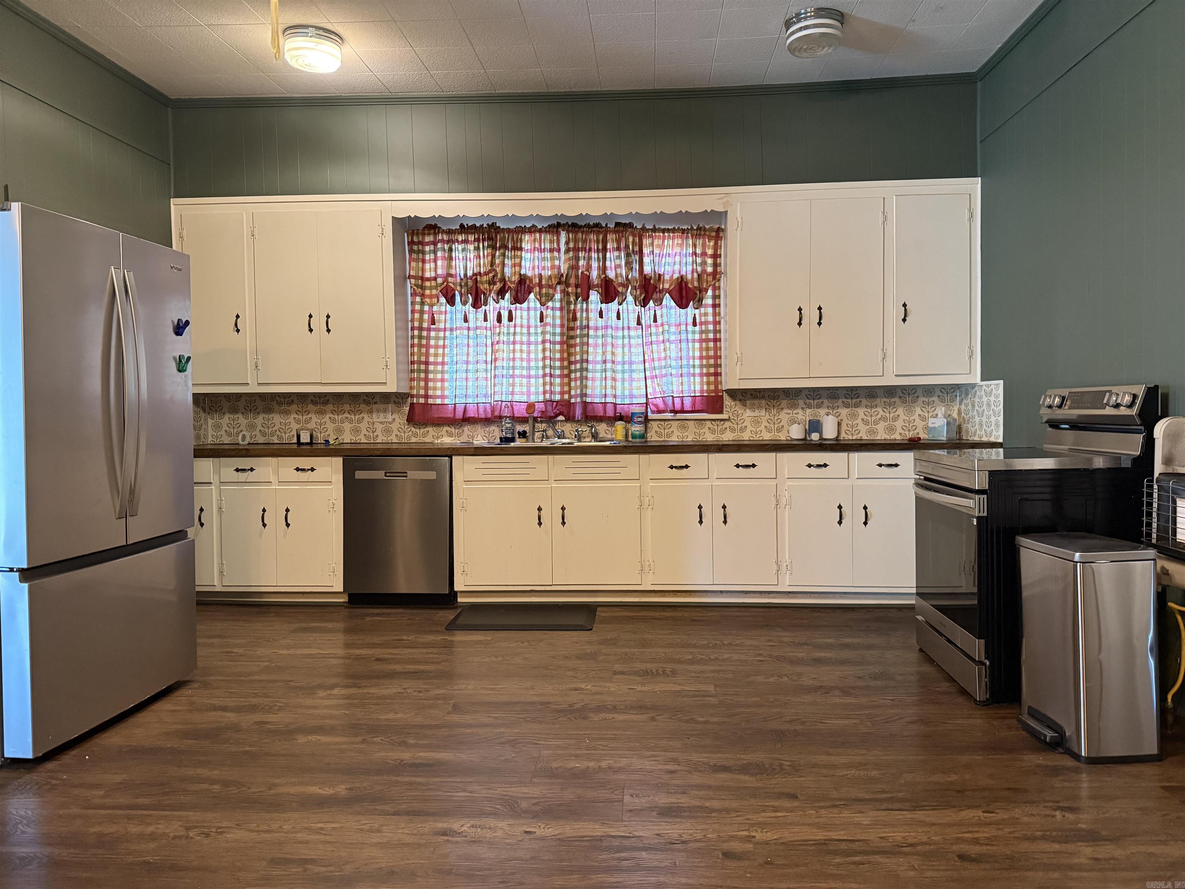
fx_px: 822
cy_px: 444
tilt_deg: -1.6
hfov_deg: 71.6
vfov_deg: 56.8
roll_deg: +0.5
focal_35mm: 24
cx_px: 592
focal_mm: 6.76
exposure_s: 1/60
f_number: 1.78
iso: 640
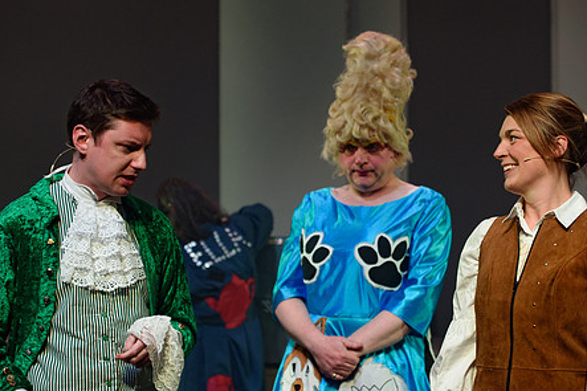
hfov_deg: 18.9
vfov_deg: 12.7
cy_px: 189
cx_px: 370
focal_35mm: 108
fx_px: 1760
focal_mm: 70
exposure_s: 1/160
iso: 800
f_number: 2.8
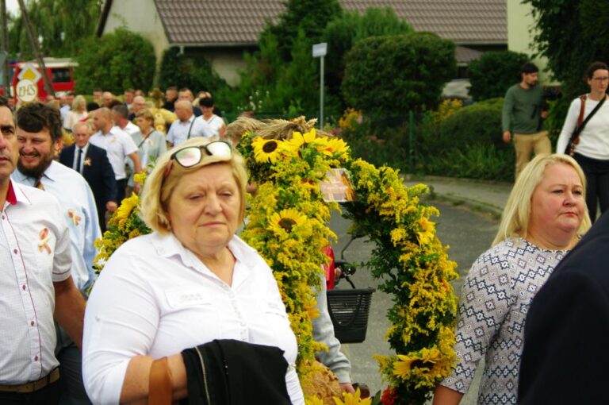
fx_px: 1470
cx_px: 304
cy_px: 202
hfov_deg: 23.4
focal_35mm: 87
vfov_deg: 15.7
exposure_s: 1/500
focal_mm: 58
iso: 280
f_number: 5.6
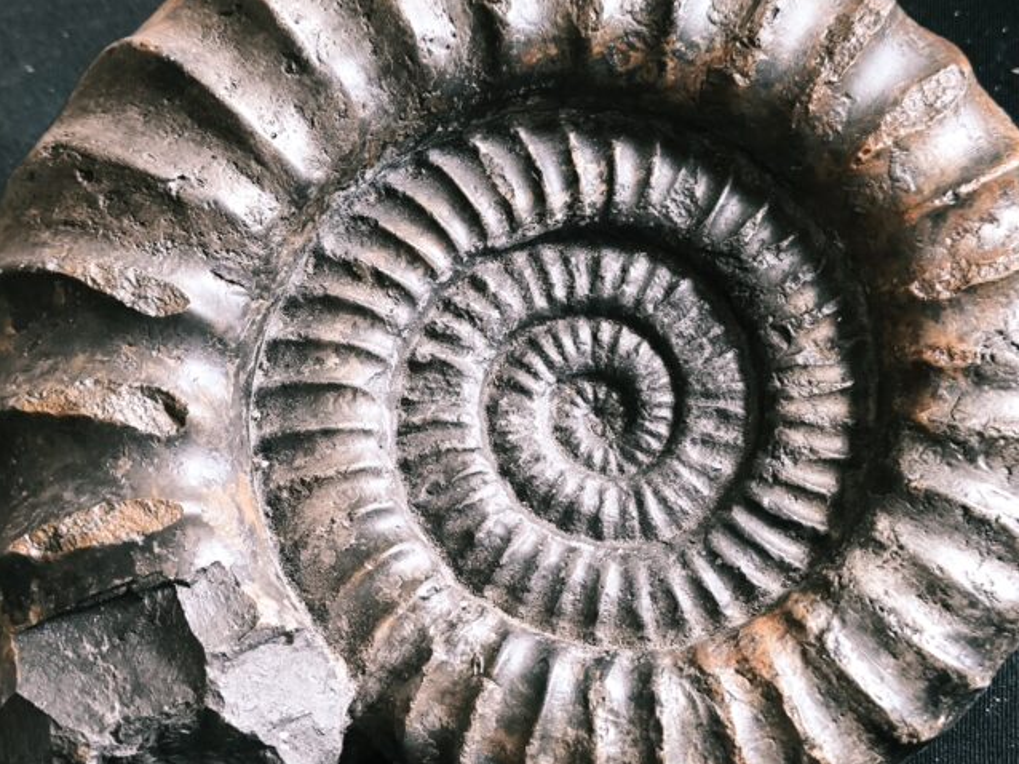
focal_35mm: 69
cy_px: 433
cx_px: 540
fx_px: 2030
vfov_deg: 21.3
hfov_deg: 28.2
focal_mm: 6.92
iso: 250
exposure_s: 1/50
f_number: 1.9
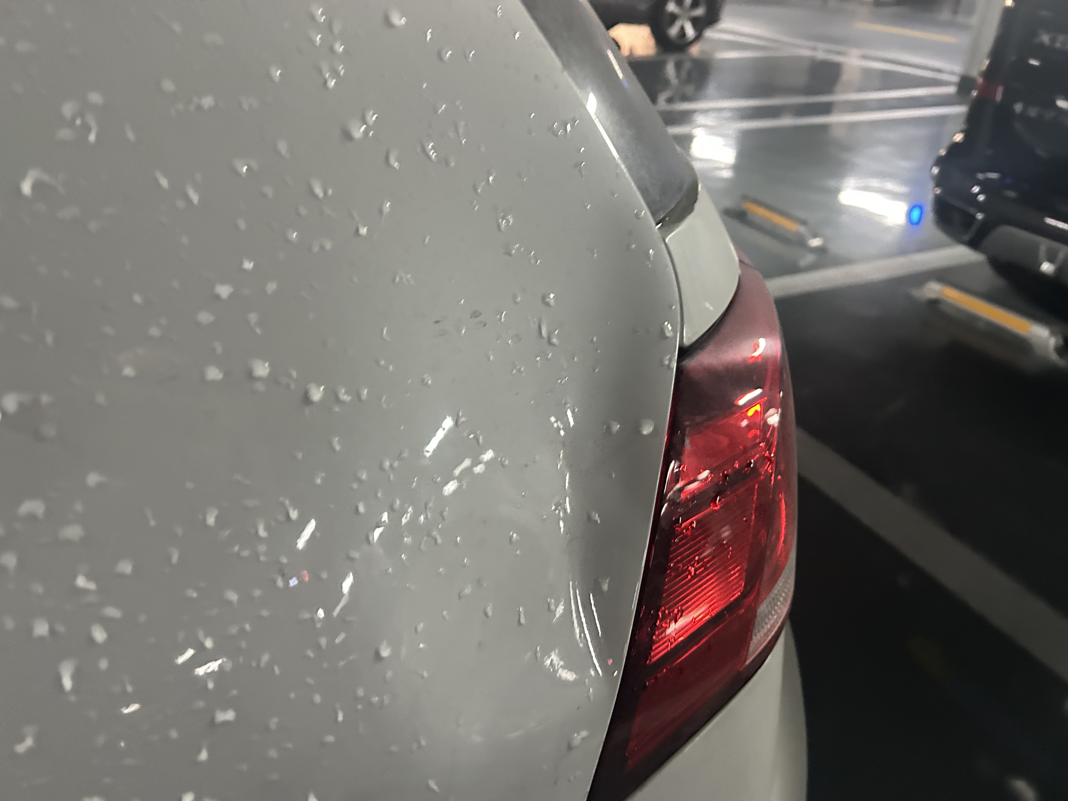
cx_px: 534
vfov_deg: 53.1
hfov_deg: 67.3
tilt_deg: -29.3
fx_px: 802
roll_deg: -1.0
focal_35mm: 26
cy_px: 400
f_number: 1.5
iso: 1000
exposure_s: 1/30
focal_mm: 5.7
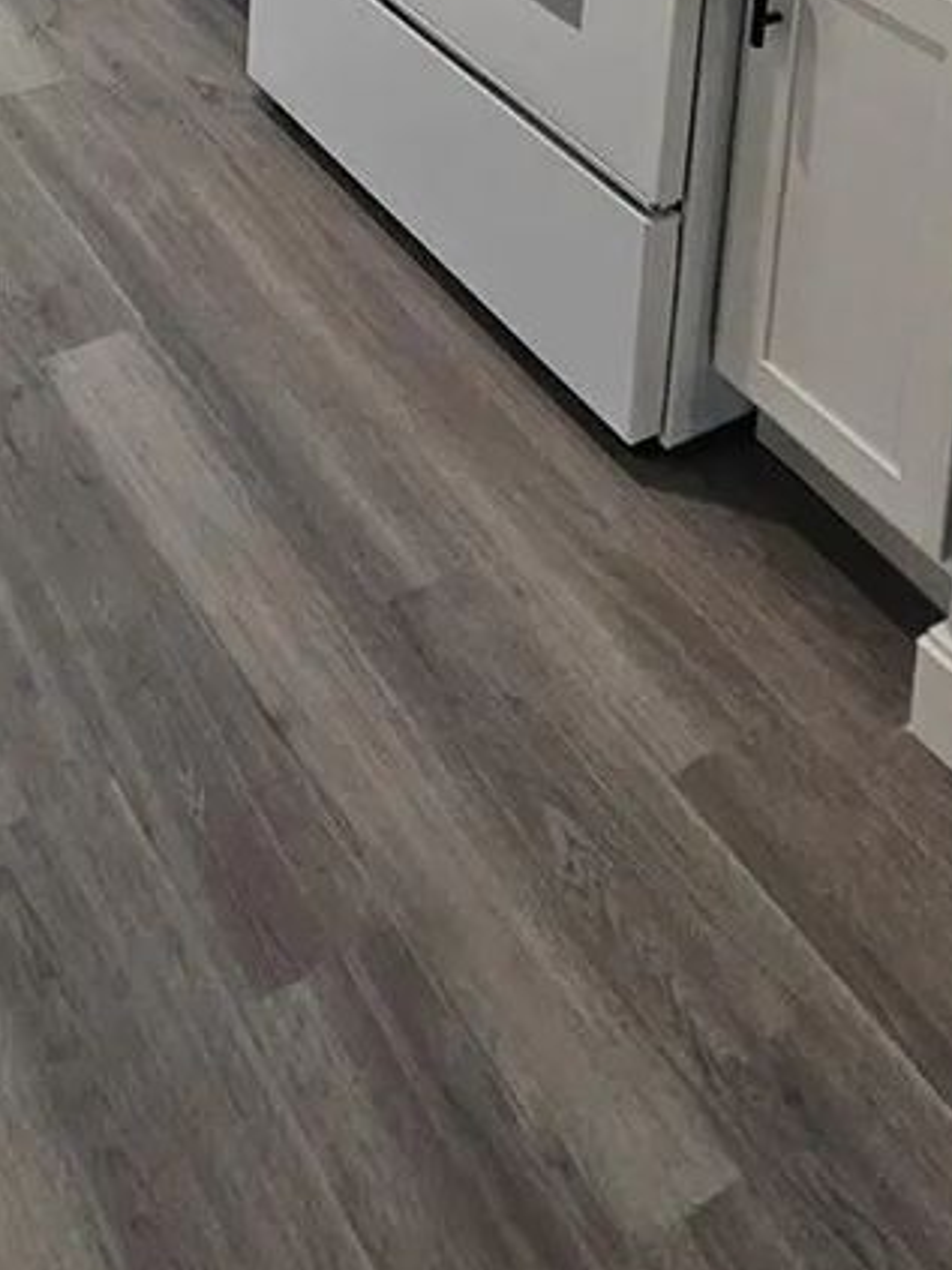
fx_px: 1541
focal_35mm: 42
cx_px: 36
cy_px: -641
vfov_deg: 28.5
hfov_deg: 32.1
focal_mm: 2.2
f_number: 2.2
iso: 160
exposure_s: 1/60
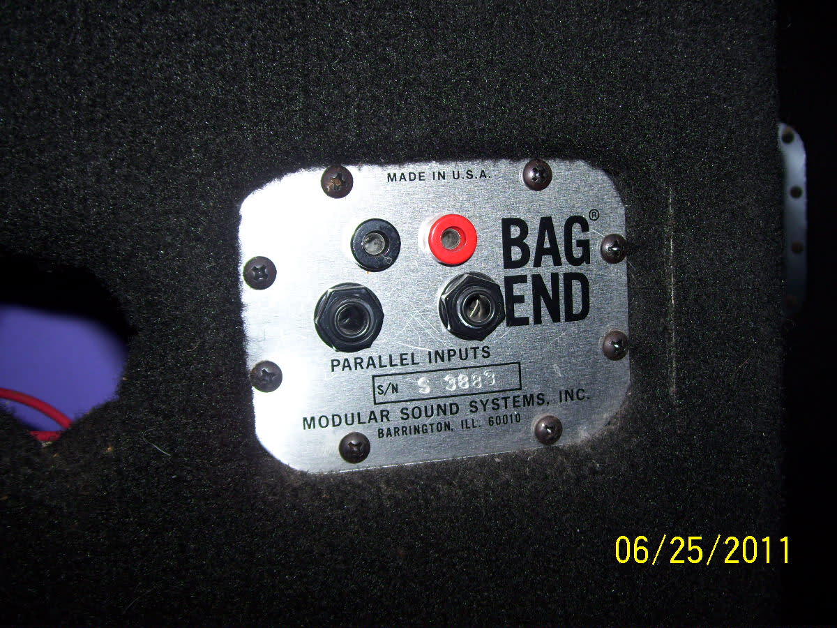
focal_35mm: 36
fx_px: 870
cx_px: 418
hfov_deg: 51.4
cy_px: 314
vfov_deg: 39.7
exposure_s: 1/60
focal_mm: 6
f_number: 2.7
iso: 80
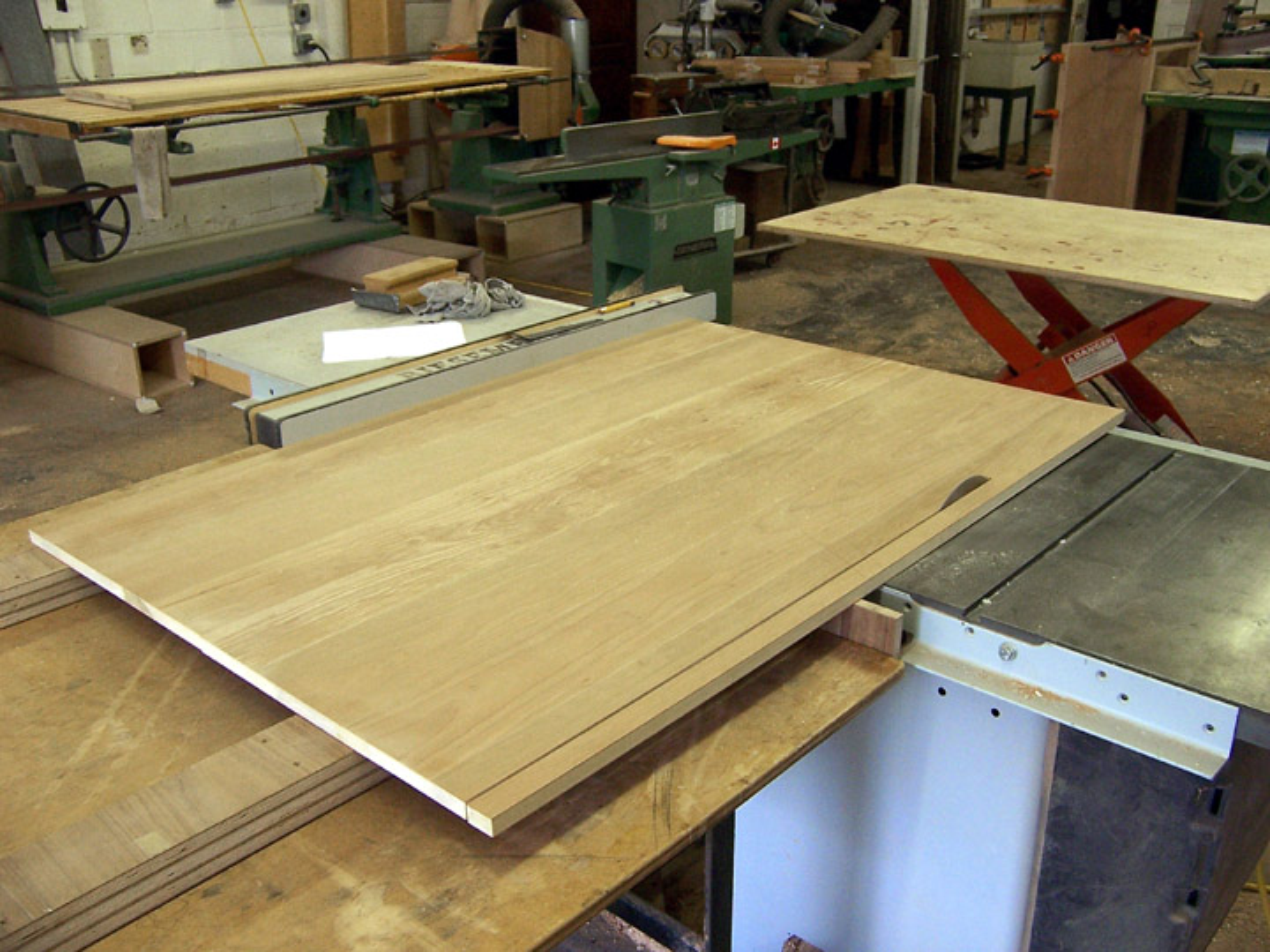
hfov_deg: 55.4
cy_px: 476
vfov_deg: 42.9
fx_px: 1211
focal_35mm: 33
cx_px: 635
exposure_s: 1/30
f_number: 3.4
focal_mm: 5.5
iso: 140
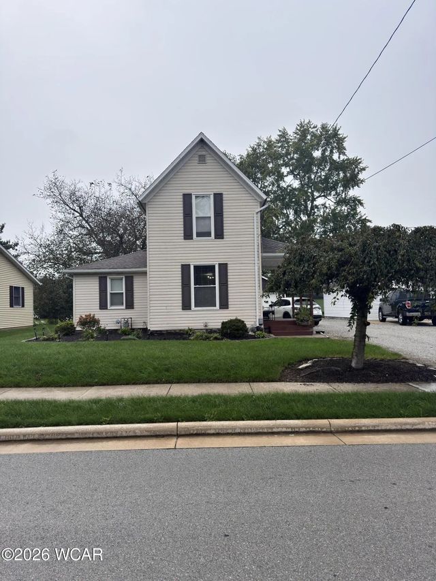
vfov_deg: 71.6
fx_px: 403
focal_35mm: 24
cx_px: 218
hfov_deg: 56.8
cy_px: 290
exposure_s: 1/1333
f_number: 1.78
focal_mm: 6.76
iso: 100
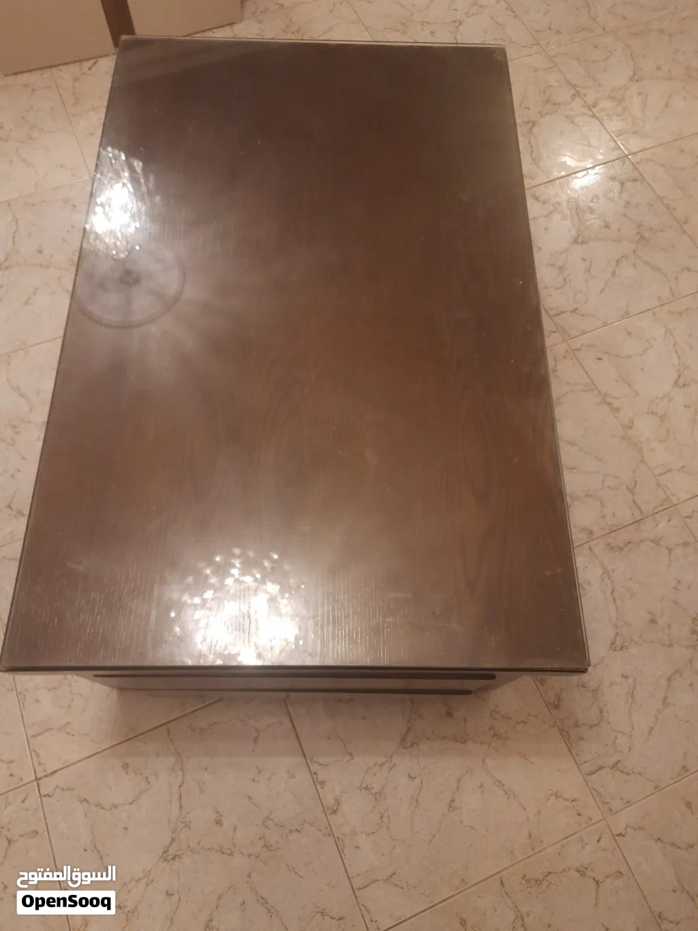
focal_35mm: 24
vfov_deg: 71.6
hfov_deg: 56.8
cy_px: 466
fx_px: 645
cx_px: 349
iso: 320
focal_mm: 5.23
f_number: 1.8
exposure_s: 1/33
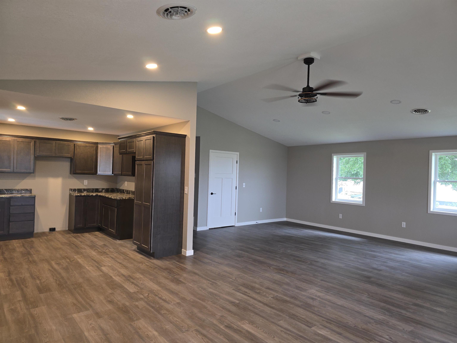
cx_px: 228
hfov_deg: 73.9
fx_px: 304
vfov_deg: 58.9
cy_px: 172
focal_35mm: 23
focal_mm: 6.3
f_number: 1.7
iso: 100
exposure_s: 1/30
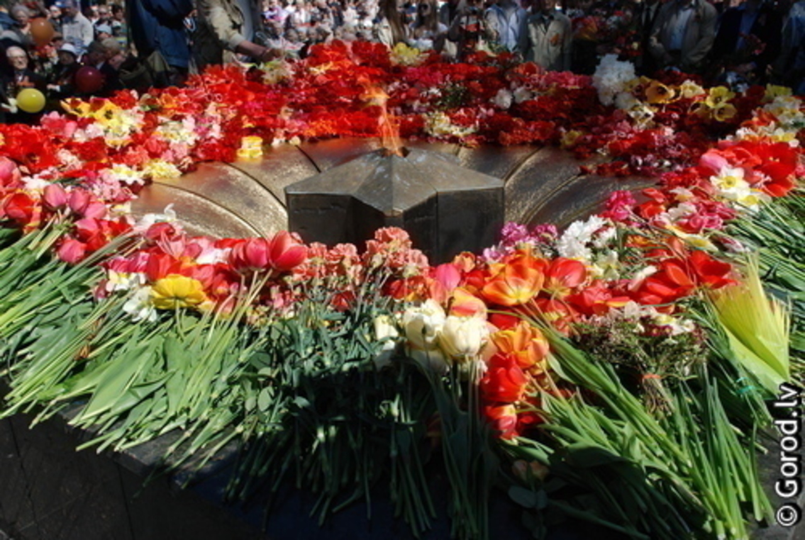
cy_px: 270
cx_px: 402
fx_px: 739
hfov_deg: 57.1
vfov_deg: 40.1
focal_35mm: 33
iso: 320
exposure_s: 1/1500
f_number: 5.6
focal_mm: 22
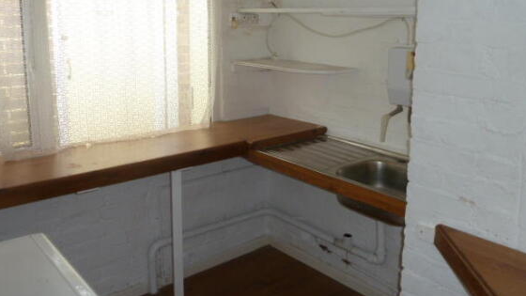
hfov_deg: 58.0
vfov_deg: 34.3
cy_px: 99
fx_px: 474
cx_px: 256
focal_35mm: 34
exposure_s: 1/30
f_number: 3.4
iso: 160
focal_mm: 5
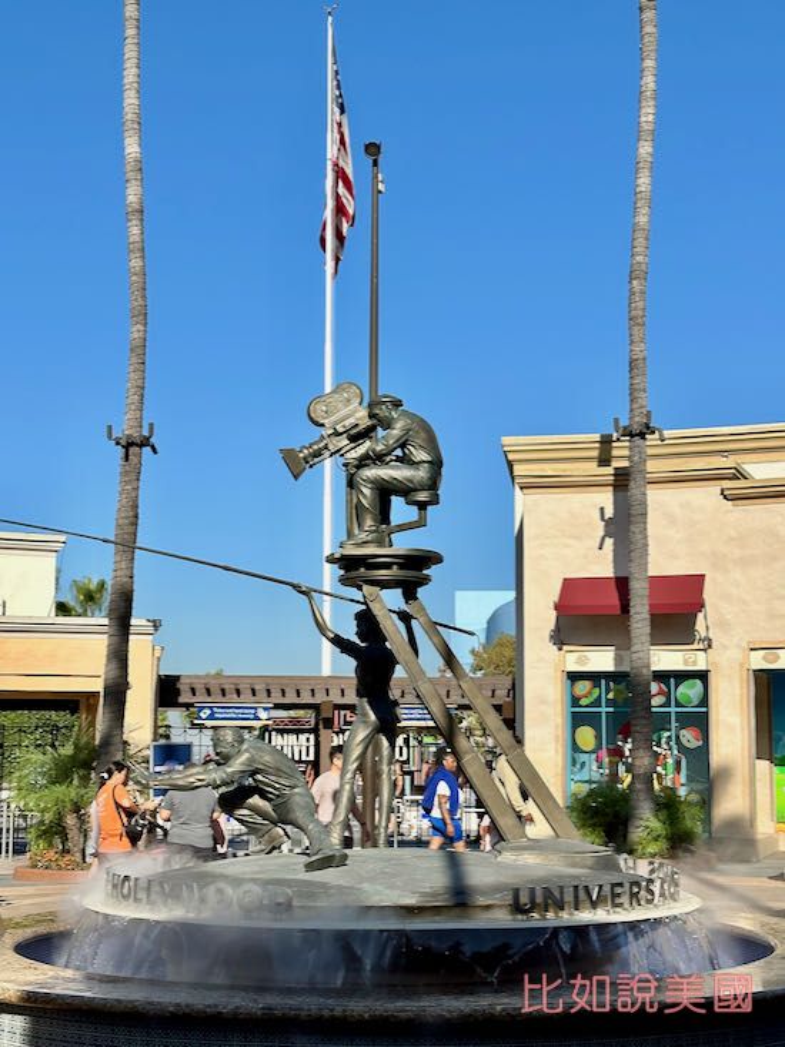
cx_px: 392
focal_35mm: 48
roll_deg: -0.4
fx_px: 1452
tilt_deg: +4.9
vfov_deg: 39.7
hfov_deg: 30.2
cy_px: 524
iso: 64
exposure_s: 1/5882
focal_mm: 6.86
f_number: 1.78
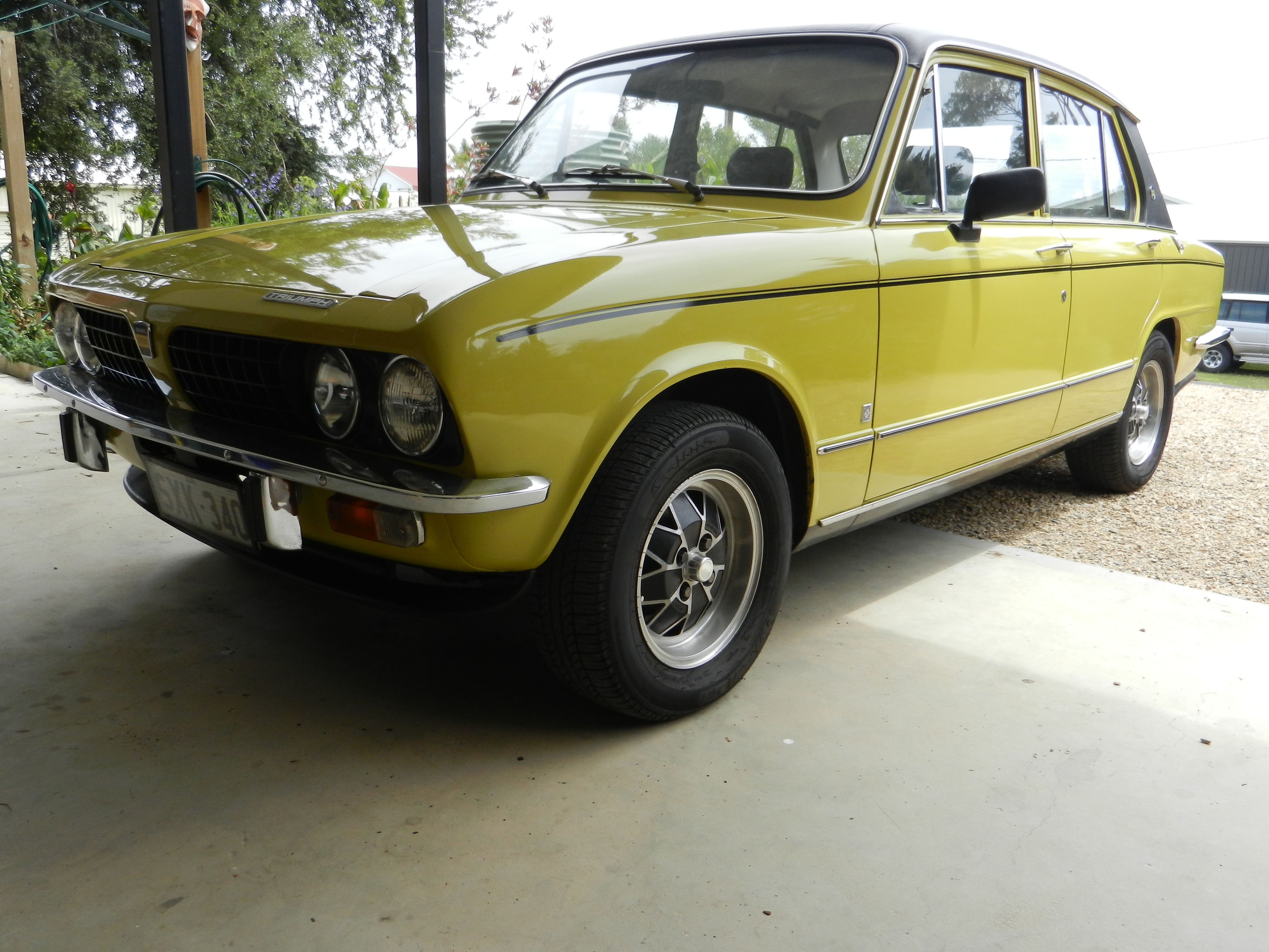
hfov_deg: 61.7
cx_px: 634
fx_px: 1063
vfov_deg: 48.2
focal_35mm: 29
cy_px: 476
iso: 160
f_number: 3.6
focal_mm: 5.1
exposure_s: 1/500
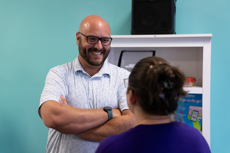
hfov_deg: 43.6
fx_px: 288
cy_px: 76
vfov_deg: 29.9
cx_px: 115
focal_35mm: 45
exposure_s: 1/125
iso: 500
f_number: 2.8
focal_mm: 45
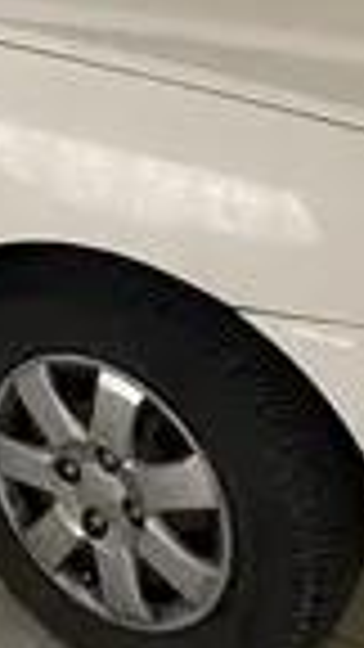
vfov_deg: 23.3
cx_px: -171
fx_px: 1458
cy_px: -86
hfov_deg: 13.5
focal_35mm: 85
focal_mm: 5.1
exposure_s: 1/50
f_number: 1.6
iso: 320
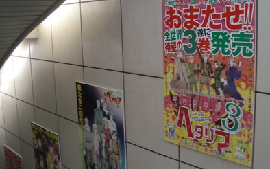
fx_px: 338
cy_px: 77
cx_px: 142
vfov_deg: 28.0
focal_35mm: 46
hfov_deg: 43.5
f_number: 2.6
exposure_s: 1/60
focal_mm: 5.8
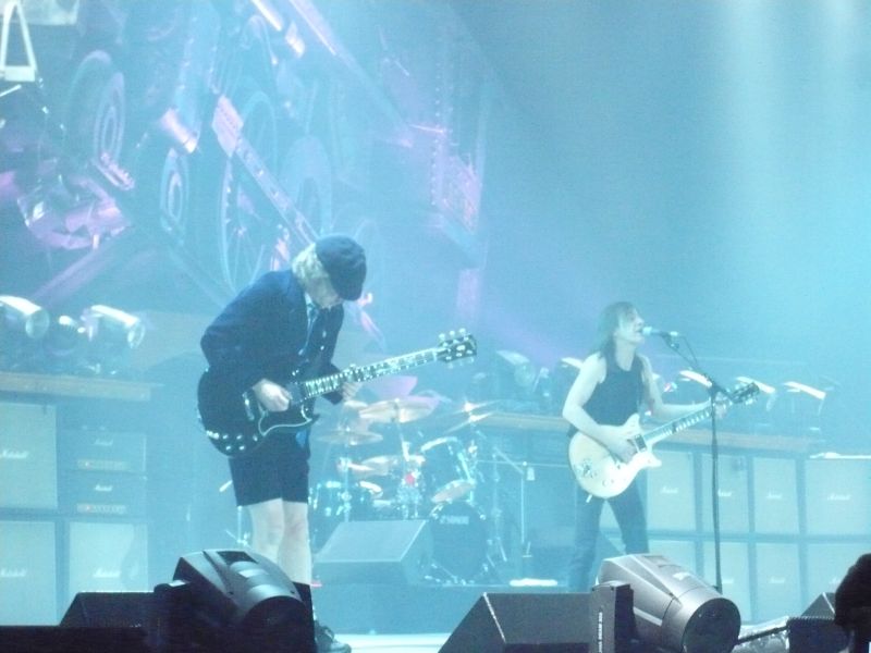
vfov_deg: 14.8
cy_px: 326
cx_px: 436
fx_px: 2516
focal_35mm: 100
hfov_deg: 19.6
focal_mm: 16.4
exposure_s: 1/60
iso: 1250
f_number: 5.6
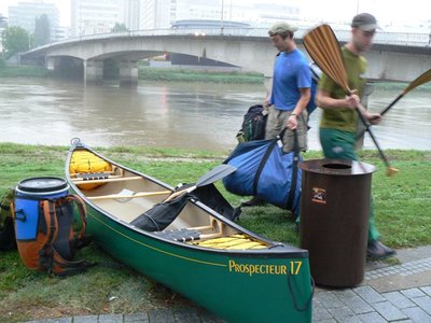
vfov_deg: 37.7
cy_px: 162
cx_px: 216
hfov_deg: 49.0
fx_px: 473
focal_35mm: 38
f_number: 2.8
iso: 200
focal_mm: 6.4
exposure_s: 1/25
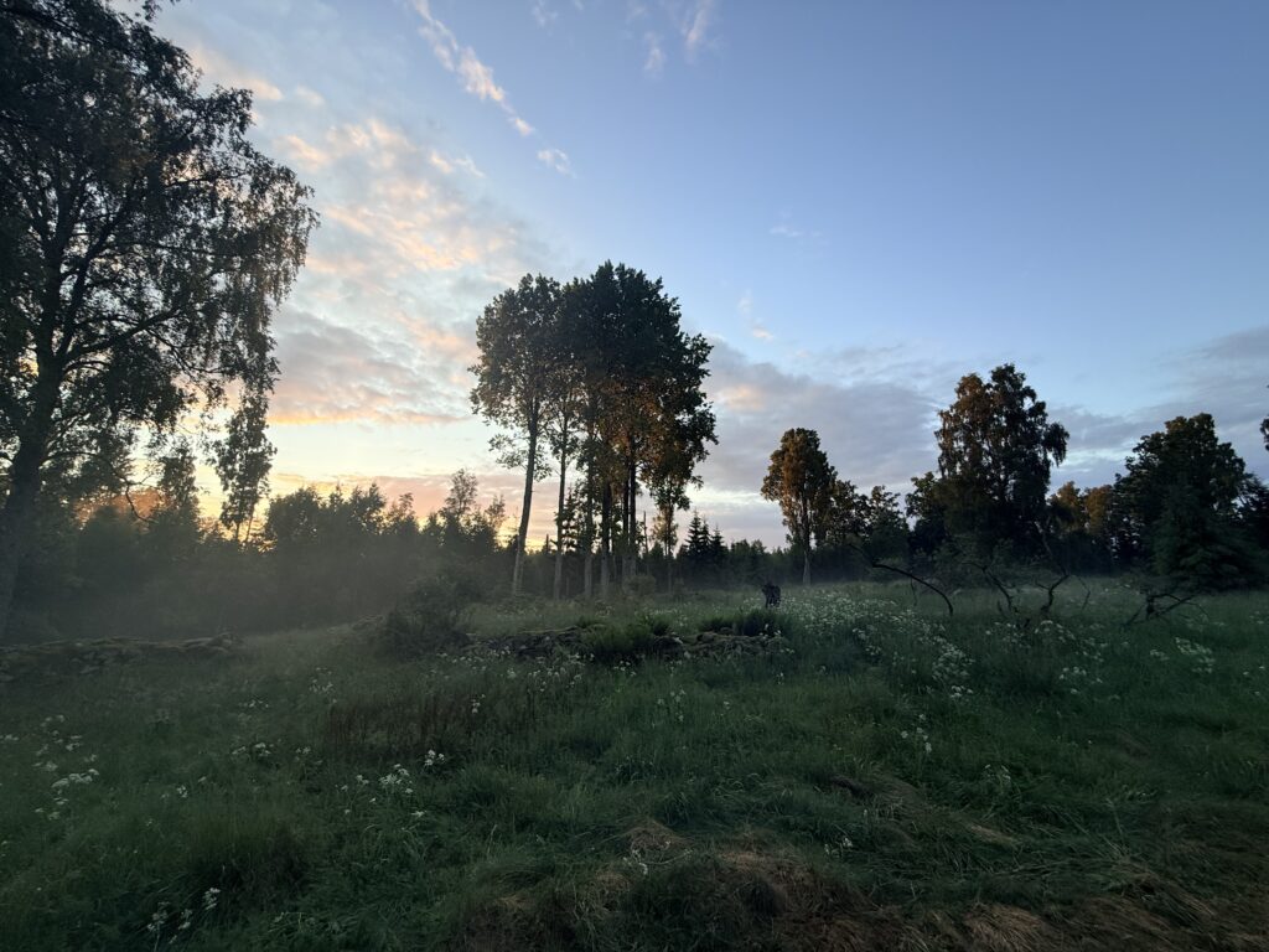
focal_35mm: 14
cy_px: 476
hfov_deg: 102.1
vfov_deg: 85.7
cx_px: 634
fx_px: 513
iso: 64
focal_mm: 2.22
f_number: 2.2
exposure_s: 1/231
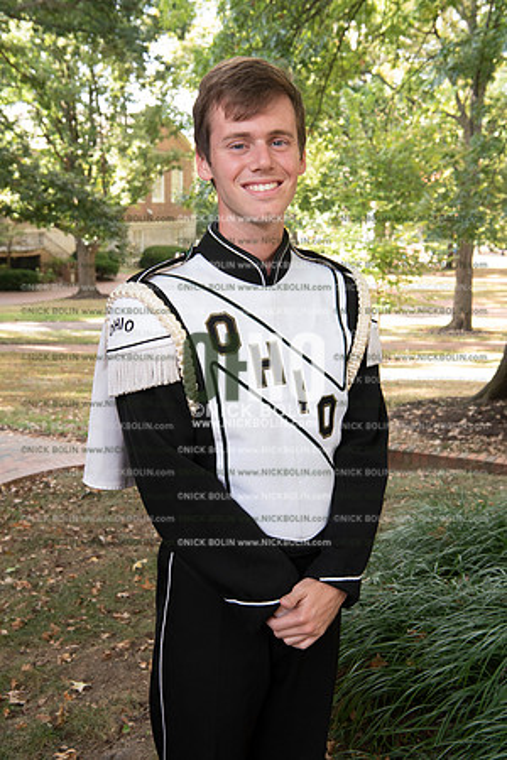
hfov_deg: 28.1
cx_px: 254
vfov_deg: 41.1
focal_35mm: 48
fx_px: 1014
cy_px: 380
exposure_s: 1/100
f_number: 8
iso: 800
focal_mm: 48
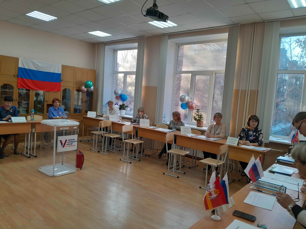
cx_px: 153
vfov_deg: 53.1
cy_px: 114
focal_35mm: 26
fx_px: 230
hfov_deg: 67.3
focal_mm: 3.98
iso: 80
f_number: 1.8
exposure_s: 1/60
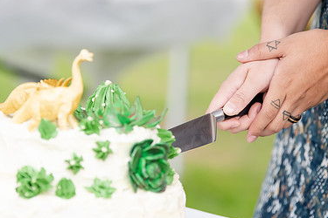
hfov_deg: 9.3
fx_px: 2023
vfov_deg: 6.2
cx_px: 154
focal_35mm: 222
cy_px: 114
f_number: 2.8
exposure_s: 1/320
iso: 200
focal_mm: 135
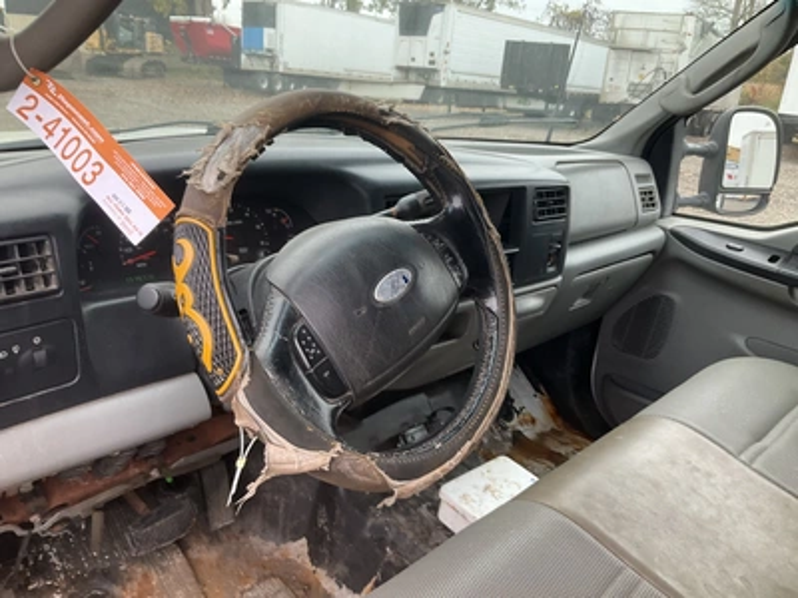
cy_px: 299
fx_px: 669
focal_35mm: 29
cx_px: 399
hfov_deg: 61.7
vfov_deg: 48.2
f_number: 1.8
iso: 50
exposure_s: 1/122
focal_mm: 3
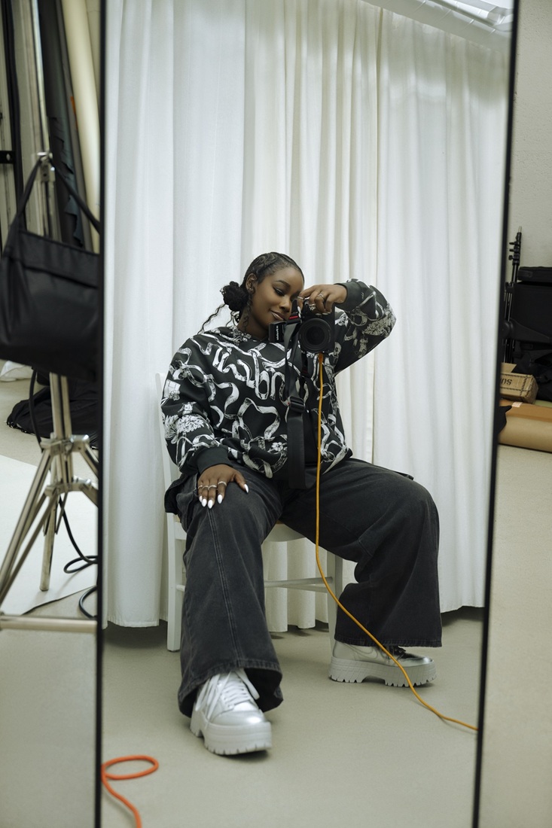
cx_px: 276
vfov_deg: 51.9
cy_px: 414
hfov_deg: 35.9
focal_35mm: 37
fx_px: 851
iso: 320
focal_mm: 37
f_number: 2.8
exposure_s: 1/160
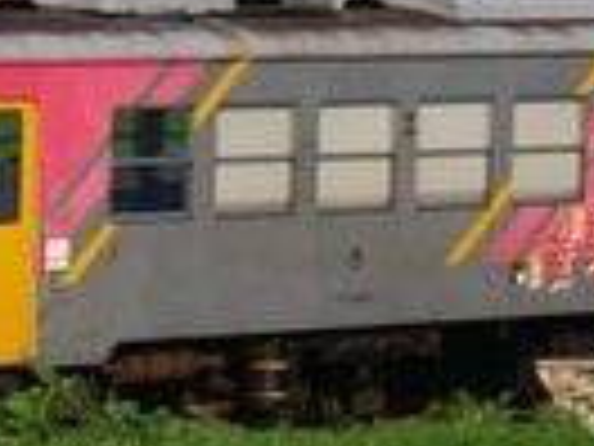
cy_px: 662
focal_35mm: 557
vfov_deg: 2.7
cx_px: 518
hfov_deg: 3.6
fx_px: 9558
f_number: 4
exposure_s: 1/1000
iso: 100
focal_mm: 36.39
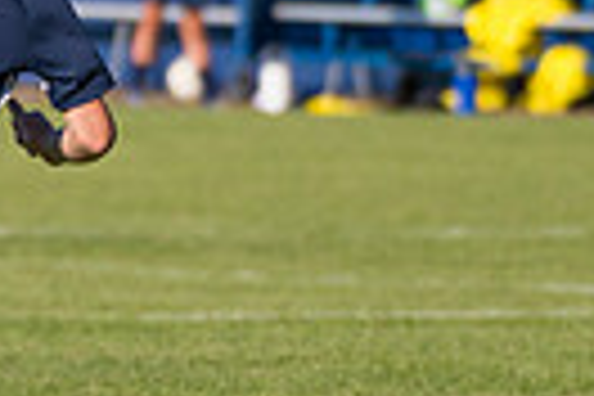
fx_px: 17456
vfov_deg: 1.3
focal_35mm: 1058
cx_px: -216
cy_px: 169
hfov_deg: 1.9
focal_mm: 240
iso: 320
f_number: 5.6
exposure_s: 1/2000
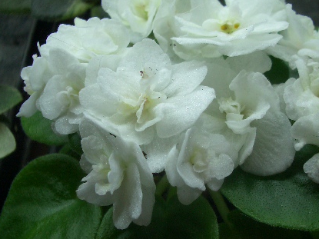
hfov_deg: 35.0
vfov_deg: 27.0
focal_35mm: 54
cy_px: 121
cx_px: 225
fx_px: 497
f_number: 2.6
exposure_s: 1/80
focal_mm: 5.8
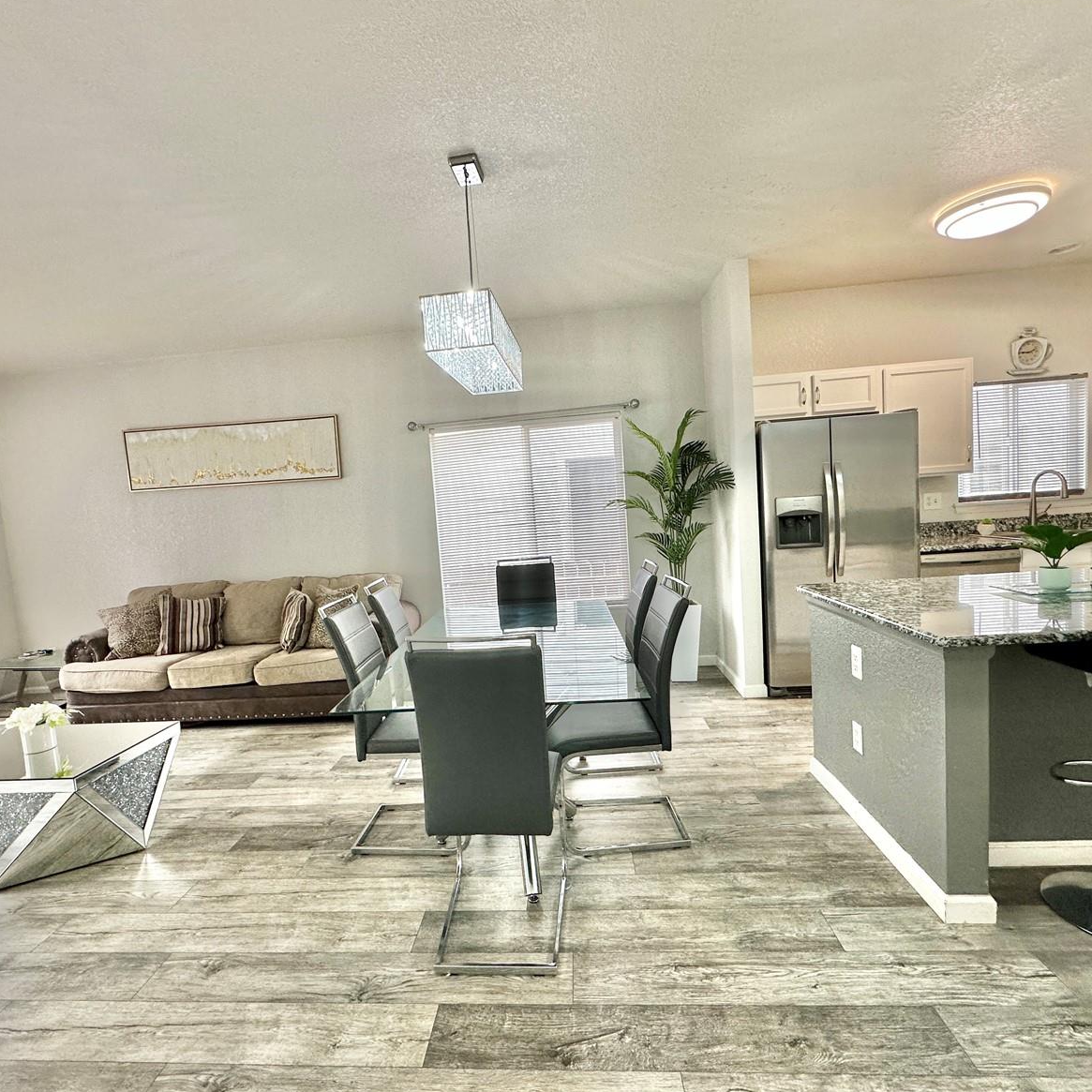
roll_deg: +4.0
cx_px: 522
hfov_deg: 83.9
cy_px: 556
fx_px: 607
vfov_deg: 84.0
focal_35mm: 17
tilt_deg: -5.3
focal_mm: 2.22
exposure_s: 1/120
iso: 160
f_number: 2.2
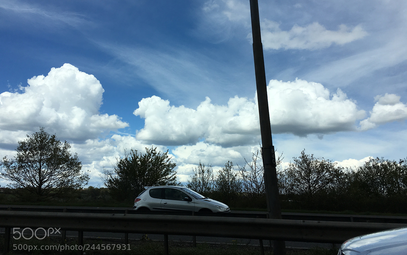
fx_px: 344
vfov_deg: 40.5
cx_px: 202
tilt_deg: +14.4
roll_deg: -0.6
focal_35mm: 31
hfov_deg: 61.2
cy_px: 113
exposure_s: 1/2404
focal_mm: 4.15
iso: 25
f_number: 2.2
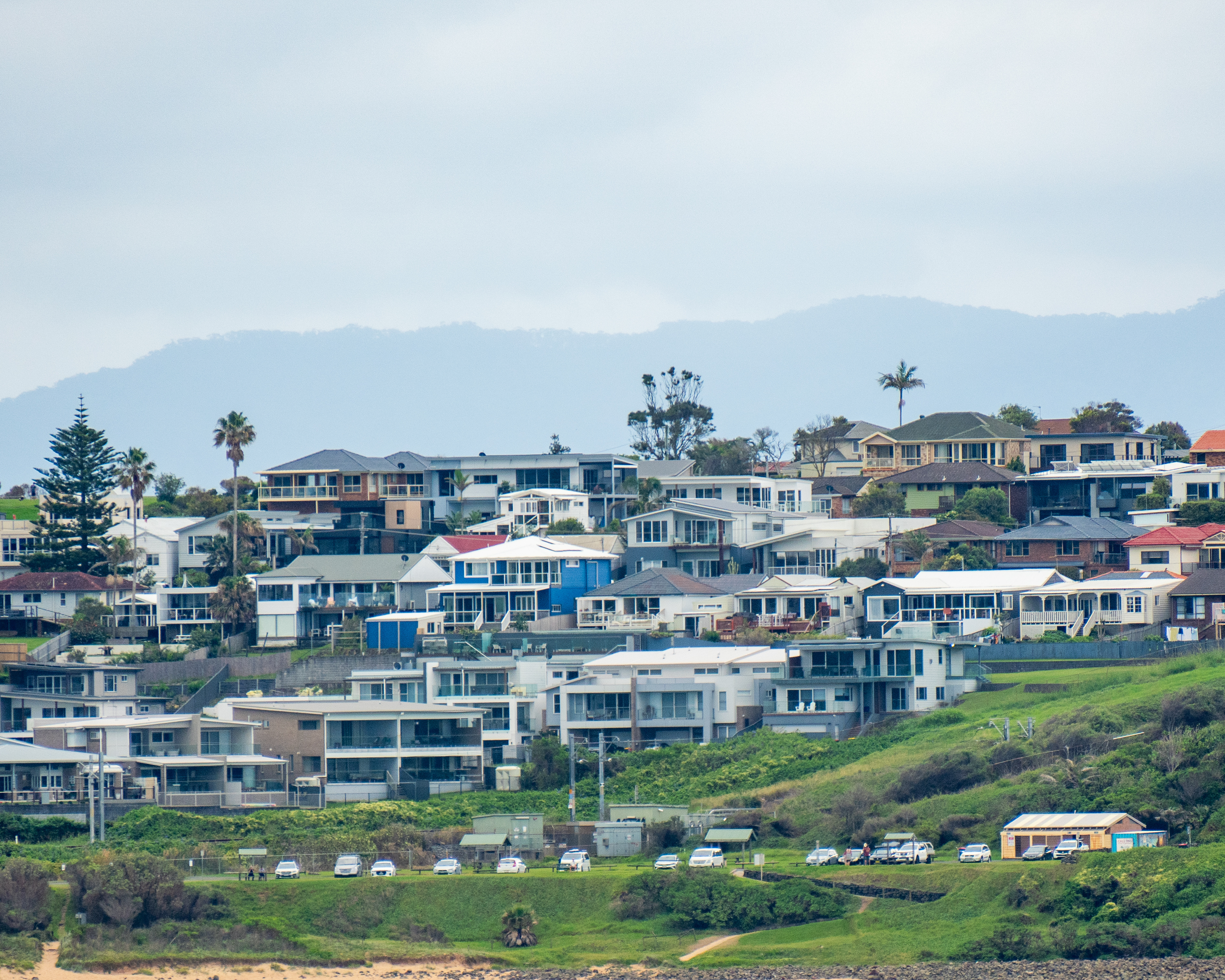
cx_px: 662
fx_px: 24182
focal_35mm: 667
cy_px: 623
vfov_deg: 2.3
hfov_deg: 2.9
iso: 250
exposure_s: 1/500
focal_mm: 300
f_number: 6.3
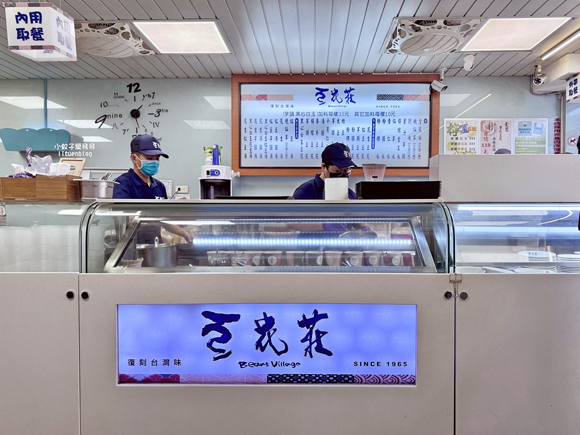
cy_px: 218
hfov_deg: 71.6
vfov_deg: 56.8
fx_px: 402
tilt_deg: -0.8
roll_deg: -0.3
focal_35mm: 24
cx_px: 290
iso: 64
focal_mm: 6.76
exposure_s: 1/181
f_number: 1.78
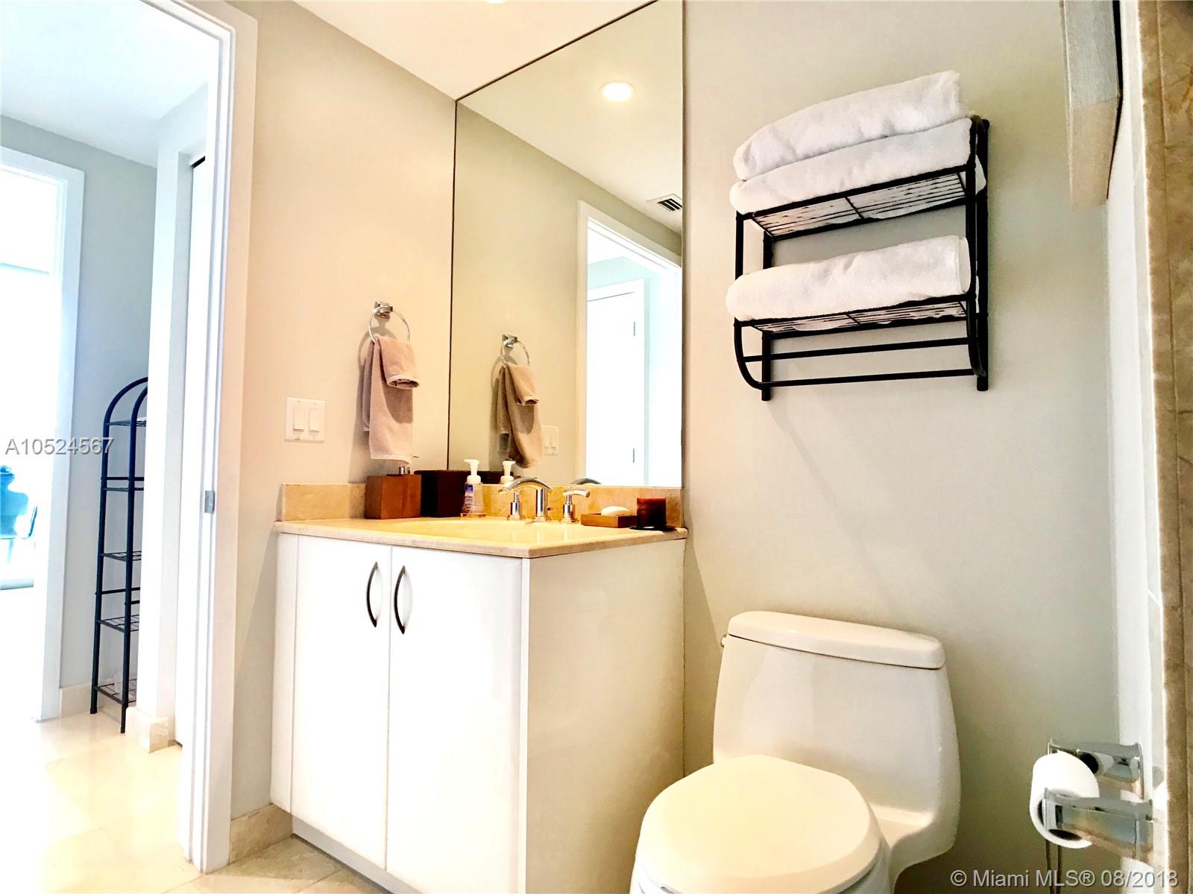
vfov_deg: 49.7
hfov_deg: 63.4
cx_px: 596
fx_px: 965
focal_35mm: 28
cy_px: 447
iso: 40
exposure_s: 1/20
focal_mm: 3.99
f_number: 1.8
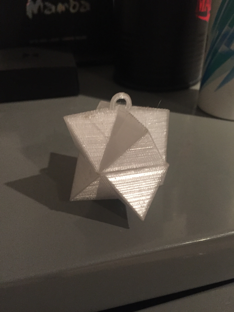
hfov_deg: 48.2
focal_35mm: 29
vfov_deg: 61.7
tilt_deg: -33.6
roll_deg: +2.3
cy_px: 156
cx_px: 117
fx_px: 261
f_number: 2.2
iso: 320
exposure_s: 1/17
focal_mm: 4.15
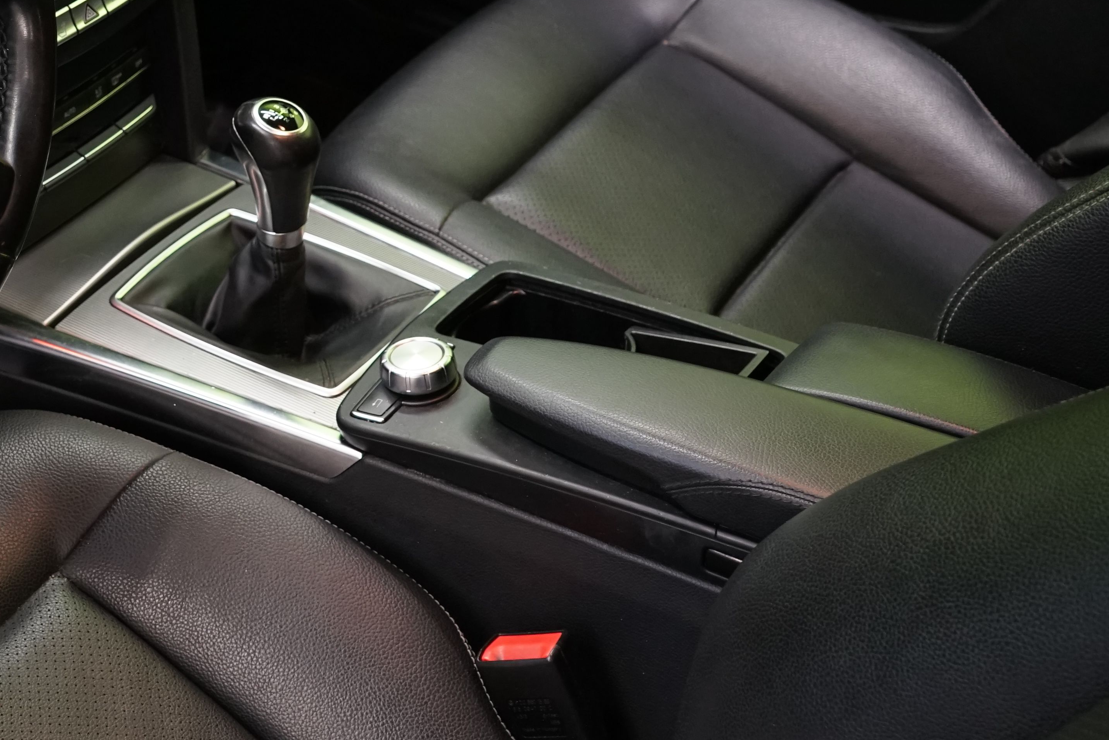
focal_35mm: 63
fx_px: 1941
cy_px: 144
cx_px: 127
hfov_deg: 30.6
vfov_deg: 21.3
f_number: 5
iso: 1600
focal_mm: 30
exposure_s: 1/20
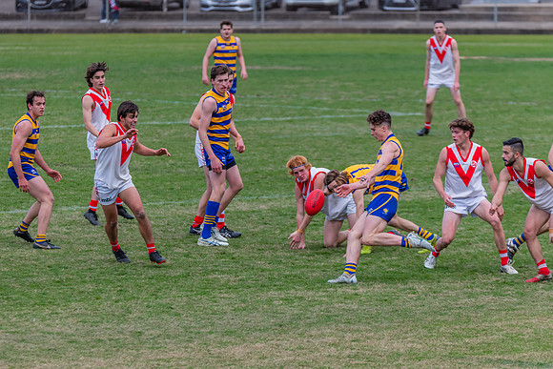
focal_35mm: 320
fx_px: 4912
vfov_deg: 4.3
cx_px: 261
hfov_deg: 6.4
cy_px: 192
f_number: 5.6
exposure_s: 1/1600
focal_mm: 300
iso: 900
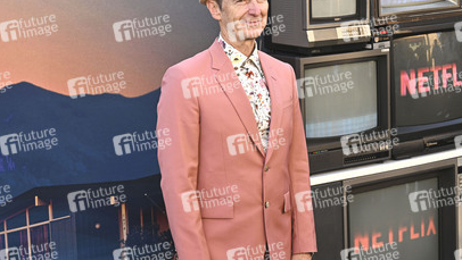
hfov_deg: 26.8
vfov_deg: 15.3
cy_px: 114
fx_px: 968
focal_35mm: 79
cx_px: 226
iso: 500
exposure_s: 1/320
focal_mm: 68
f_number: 7.1
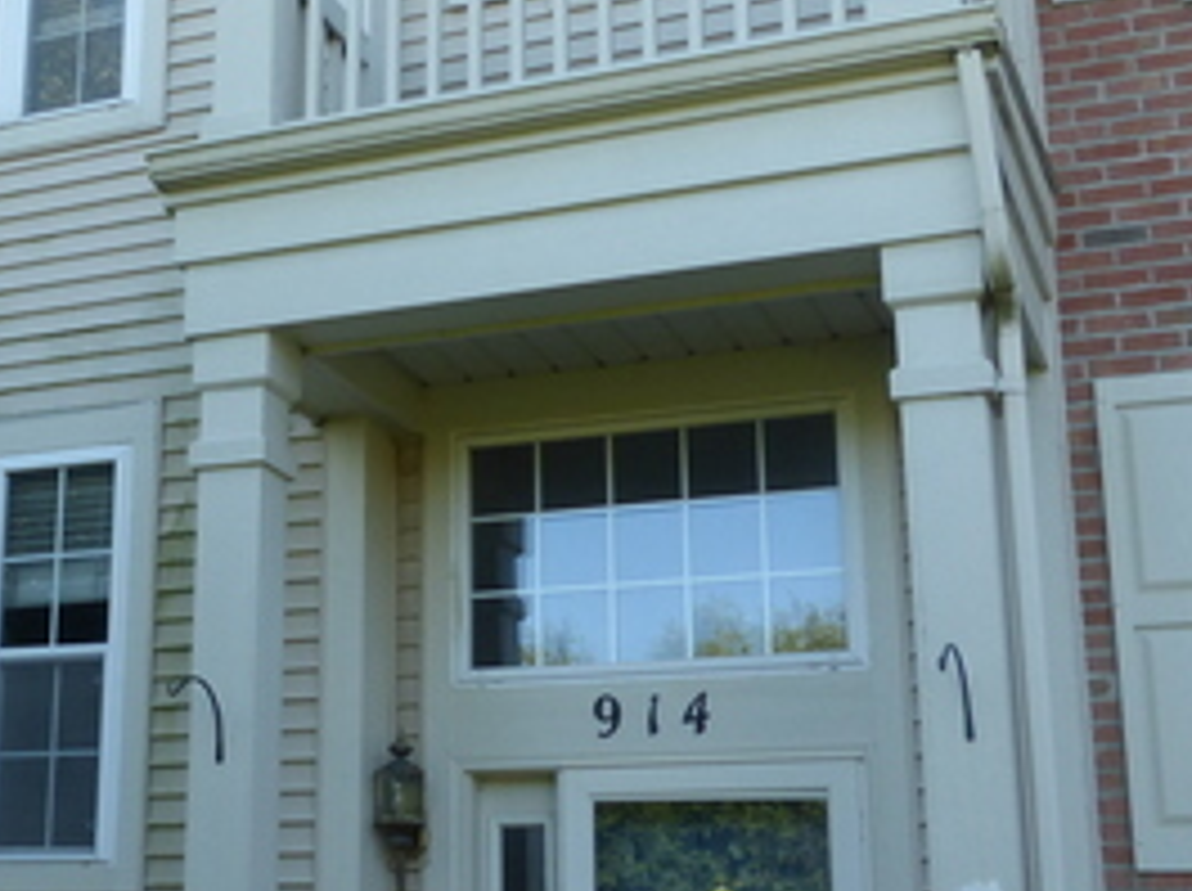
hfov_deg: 29.4
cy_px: 392
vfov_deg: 23.2
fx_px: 2166
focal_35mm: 63
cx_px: 101
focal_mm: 4.3
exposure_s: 1/125
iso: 100
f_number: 4
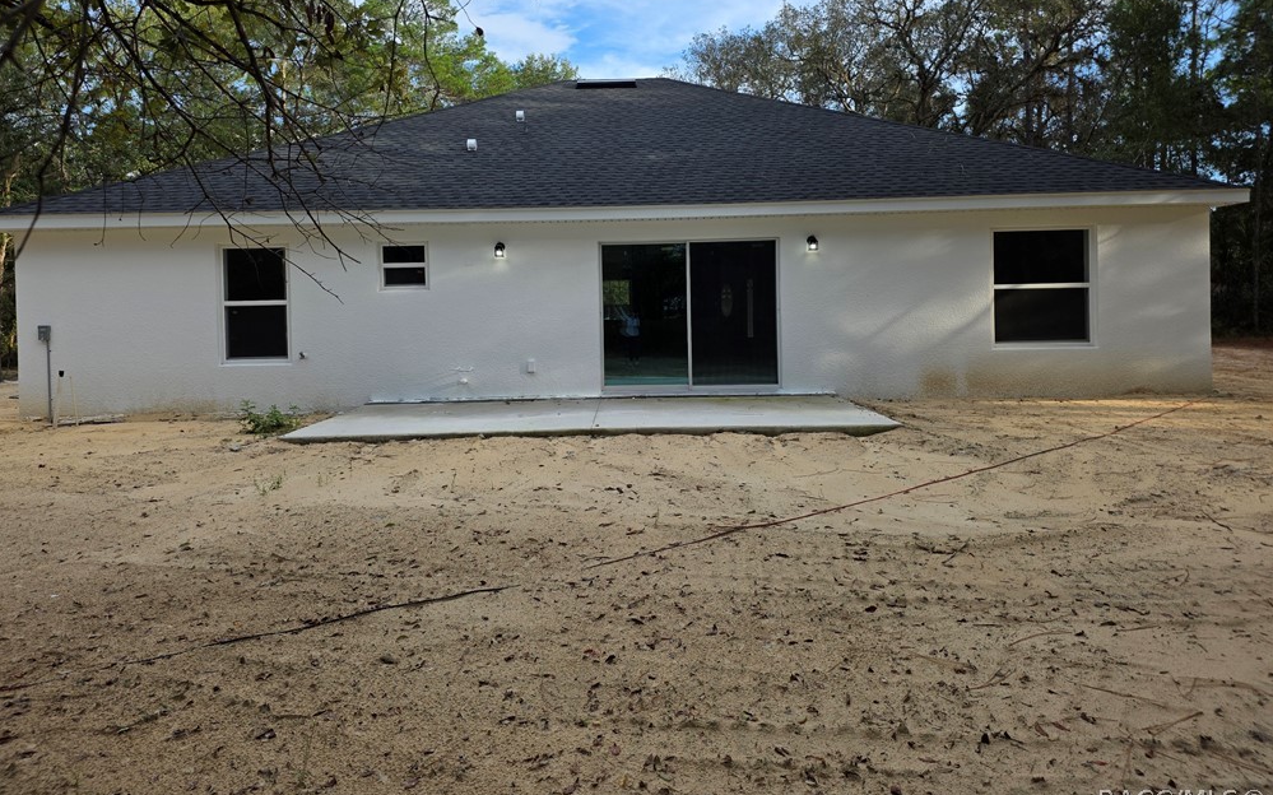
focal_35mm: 25
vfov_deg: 49.1
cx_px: 622
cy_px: 333
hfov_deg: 72.5
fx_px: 867
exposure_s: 1/2234
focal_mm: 6.25
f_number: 1.7
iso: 80
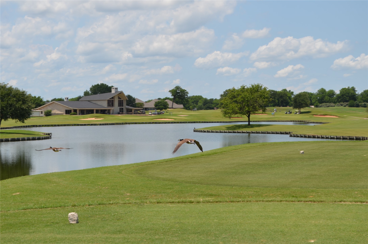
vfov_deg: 16.5
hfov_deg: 24.7
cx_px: 184
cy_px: 122
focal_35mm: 82
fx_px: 842
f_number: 9
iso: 100
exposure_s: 1/320
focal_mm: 55
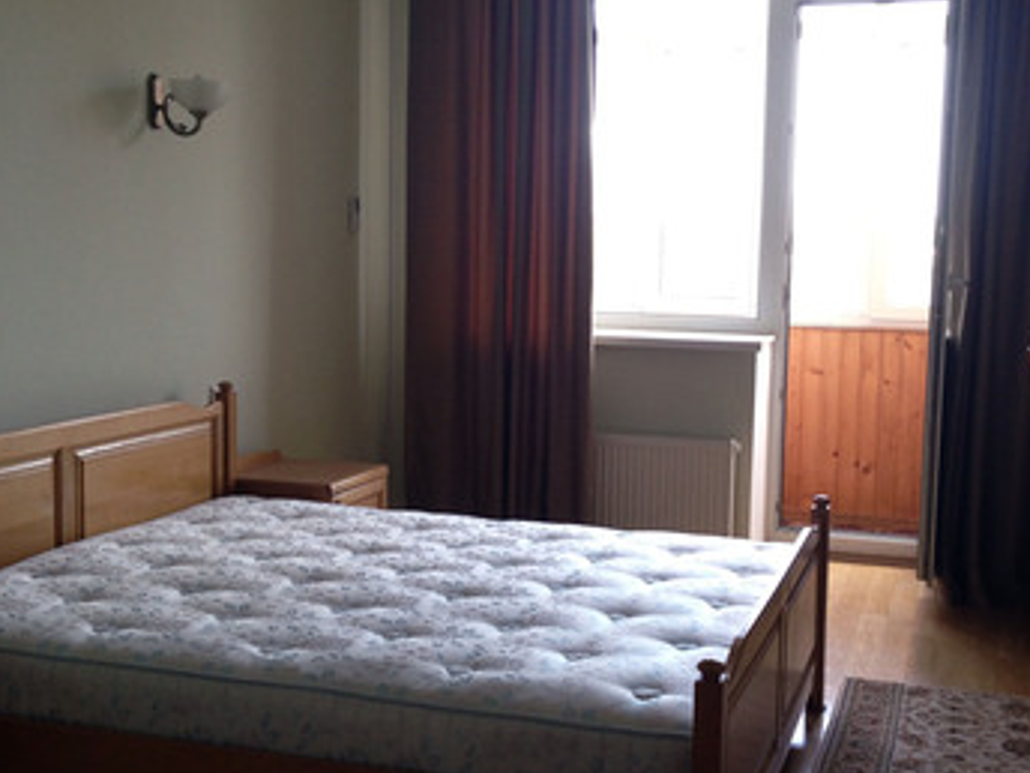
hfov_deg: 39.6
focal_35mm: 48
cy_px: 385
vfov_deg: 30.3
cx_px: 566
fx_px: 1428
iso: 80
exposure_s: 1/60
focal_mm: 4.13
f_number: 2.4
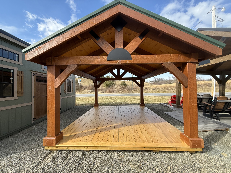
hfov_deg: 102.1
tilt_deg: +1.0
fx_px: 93
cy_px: 86
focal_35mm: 14
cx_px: 116
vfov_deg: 85.7
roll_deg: -1.3
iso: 50
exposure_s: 1/701
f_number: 2.2
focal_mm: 2.22
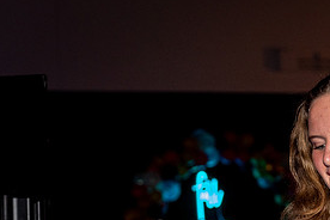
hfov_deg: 14.8
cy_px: 210
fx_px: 1228
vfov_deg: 10.2
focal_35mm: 134
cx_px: 399
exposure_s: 1/80
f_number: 4
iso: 1250
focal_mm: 53
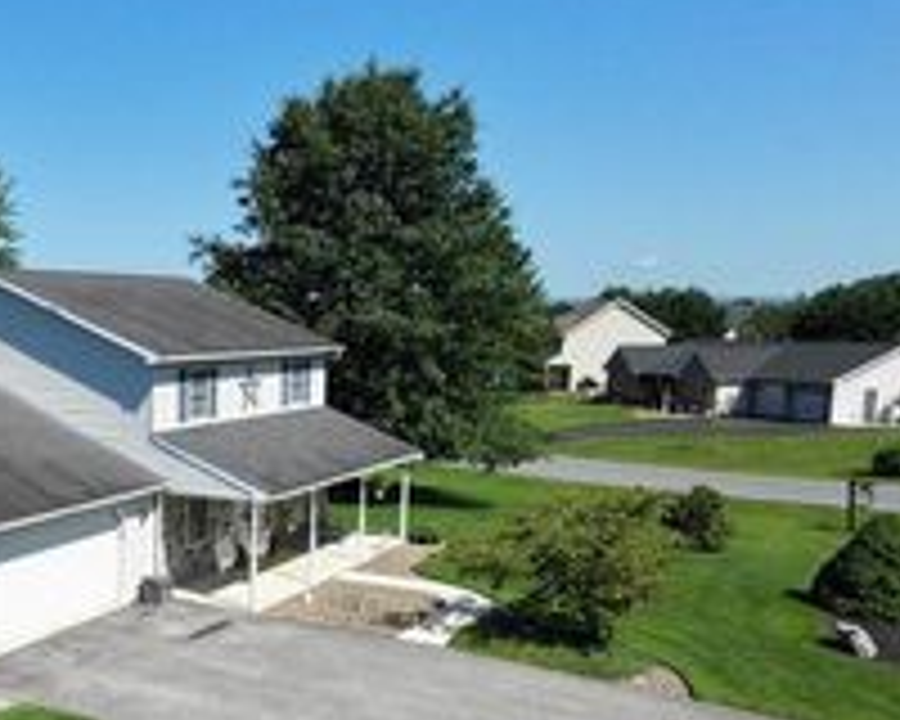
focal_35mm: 39
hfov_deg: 41.3
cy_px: 493
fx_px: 1039
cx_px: 18
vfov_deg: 37.7
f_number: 2.2
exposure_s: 1/1600
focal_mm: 3.05
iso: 200
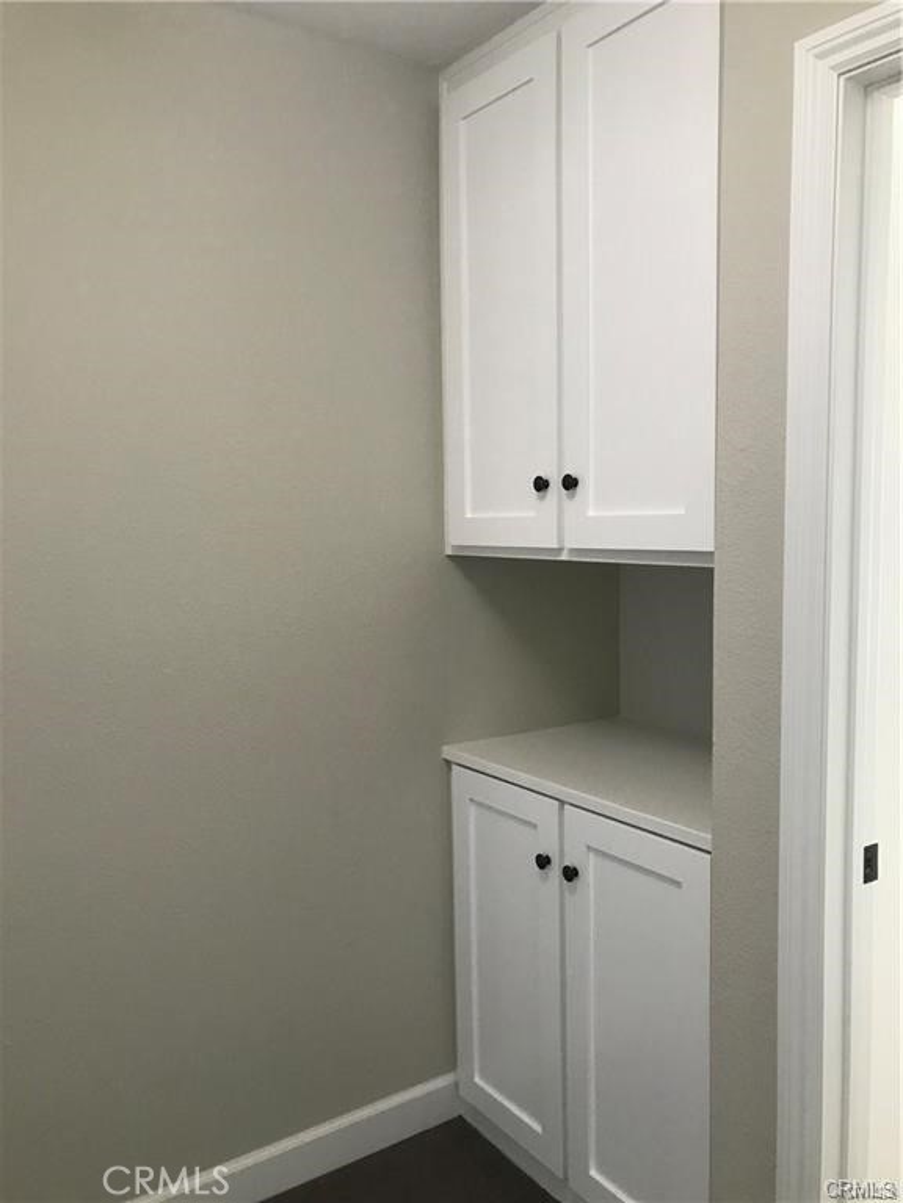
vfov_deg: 63.4
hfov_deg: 49.7
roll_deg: +0.2
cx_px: 452
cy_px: 602
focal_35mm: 28
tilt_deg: -4.0
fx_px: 974
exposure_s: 1/30
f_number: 1.8
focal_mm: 3.99
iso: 40
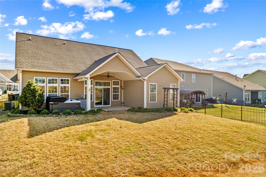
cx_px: 133
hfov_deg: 78.6
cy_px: 88
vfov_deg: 57.2
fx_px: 162
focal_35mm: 22
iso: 120
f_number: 2.8
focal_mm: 8.38
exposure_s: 1/1250
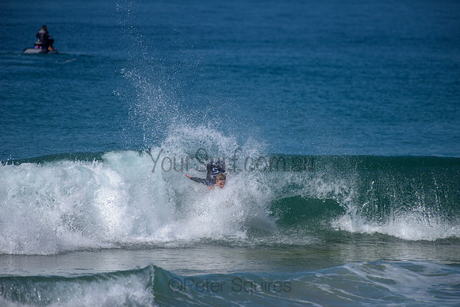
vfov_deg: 2.8
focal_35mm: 500
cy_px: 154
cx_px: 230
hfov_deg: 4.1
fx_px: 6390
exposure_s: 1/2000
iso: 110
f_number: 5.6
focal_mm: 500
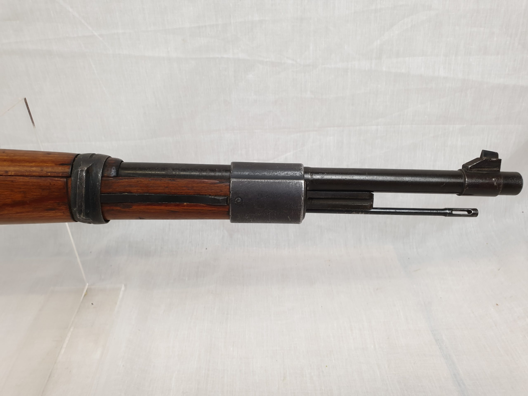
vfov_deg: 53.1
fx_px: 397
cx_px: 264
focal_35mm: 26
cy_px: 198
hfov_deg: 67.3
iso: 64
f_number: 2.4
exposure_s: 1/50
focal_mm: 4.3
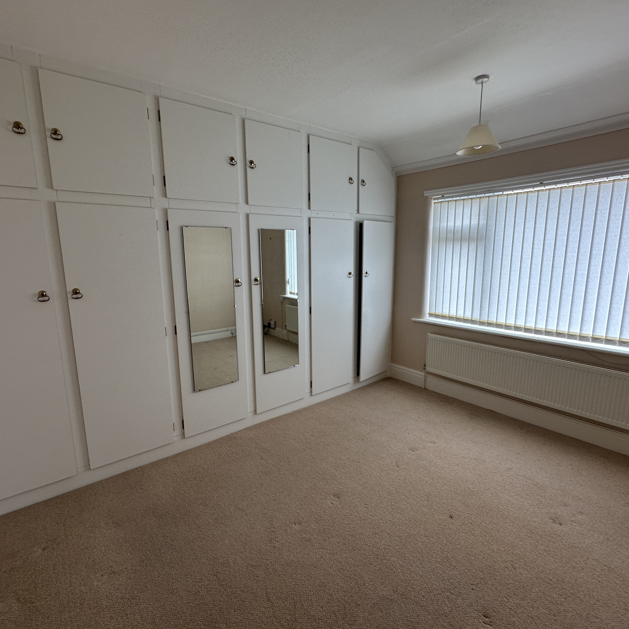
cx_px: 305
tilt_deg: -10.5
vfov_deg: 84.0
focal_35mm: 17
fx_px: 349
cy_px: 313
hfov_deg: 83.9
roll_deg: +0.1
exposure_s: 1/99
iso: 80
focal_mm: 2.22
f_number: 2.2
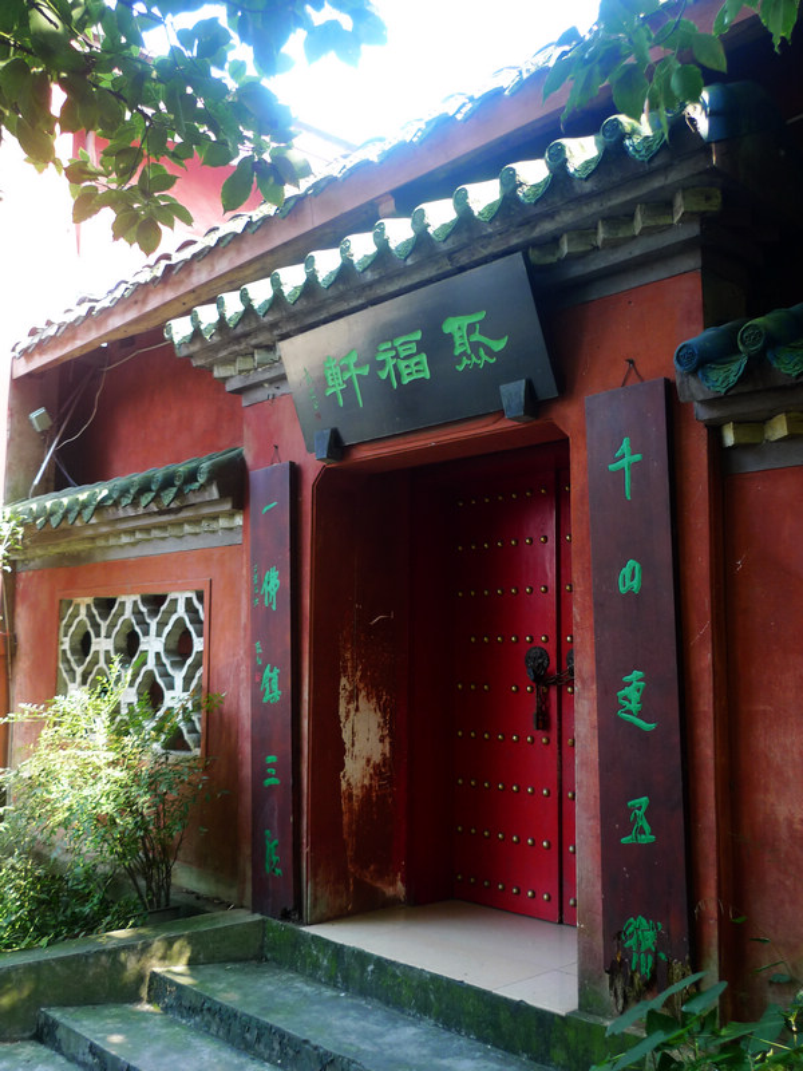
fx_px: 990
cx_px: 402
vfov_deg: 56.8
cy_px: 536
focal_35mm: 32
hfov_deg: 44.2
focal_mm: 6.8
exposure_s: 1/50
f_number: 2.2
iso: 80
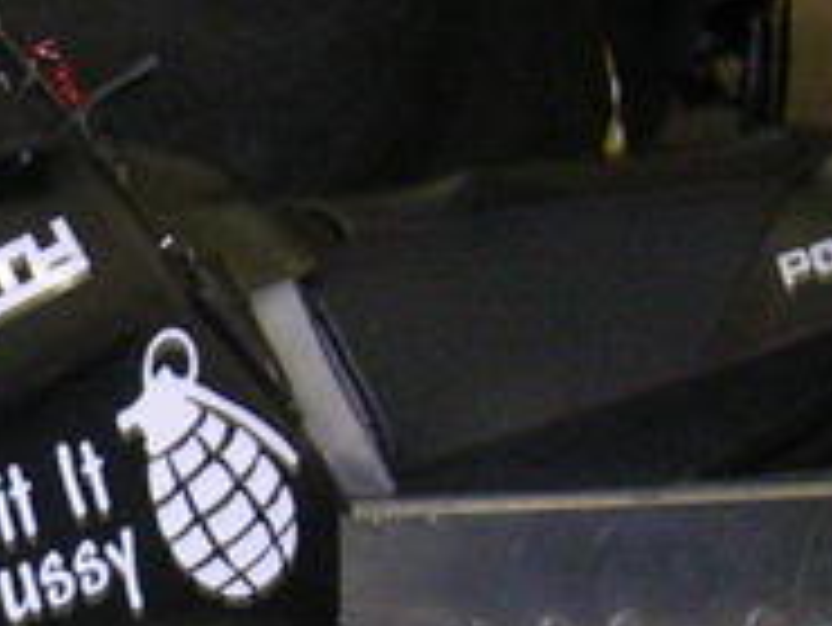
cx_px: -103
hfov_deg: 11.8
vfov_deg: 9.0
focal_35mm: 164
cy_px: 554
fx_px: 3944
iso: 182
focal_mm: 5.8
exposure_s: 1/60.1
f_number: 2.8
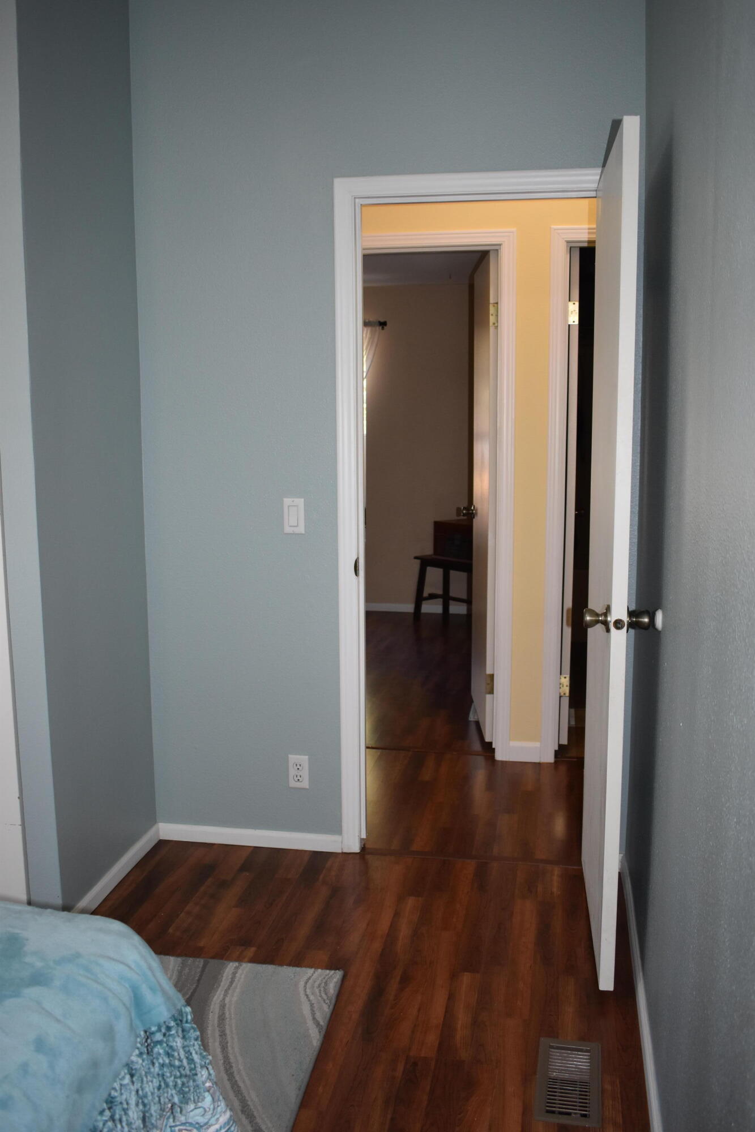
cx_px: 378
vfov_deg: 59.5
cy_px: 566
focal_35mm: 32
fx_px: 991
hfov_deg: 41.7
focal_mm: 21
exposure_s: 1/125
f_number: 3.8
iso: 800
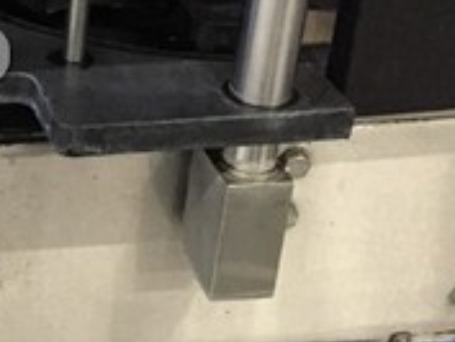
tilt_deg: -28.0
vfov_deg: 14.0
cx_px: -198
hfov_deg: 17.1
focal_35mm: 105
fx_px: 1381
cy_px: 57
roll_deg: -0.5
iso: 320
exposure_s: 1/17
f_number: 2.2
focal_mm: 4.15
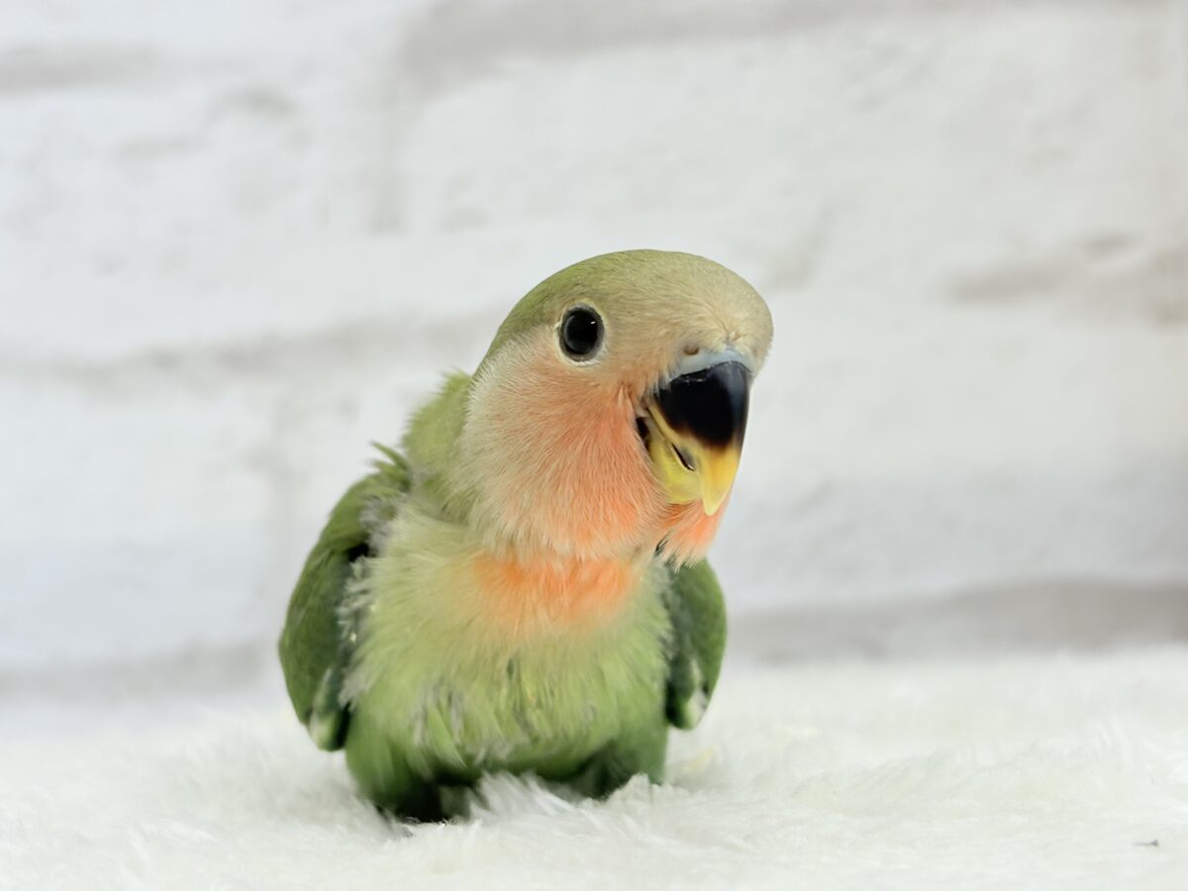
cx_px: 594
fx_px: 1785
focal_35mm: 52
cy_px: 446
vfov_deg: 28.0
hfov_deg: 36.8
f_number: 1.6
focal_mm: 5.96
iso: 80
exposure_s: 1/100
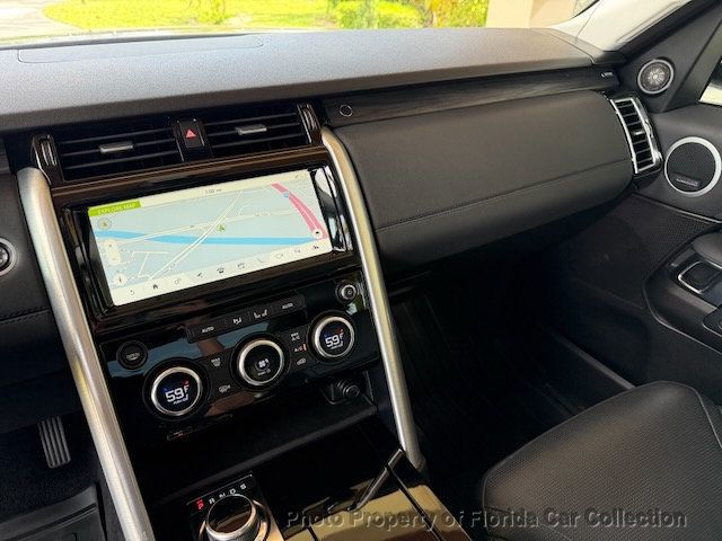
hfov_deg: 71.6
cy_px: 270
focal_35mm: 24
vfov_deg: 56.8
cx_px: 361
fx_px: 501
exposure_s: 1/121
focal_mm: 6.76
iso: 160
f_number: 1.78
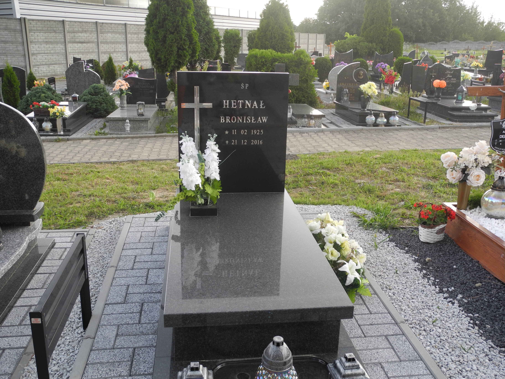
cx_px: 252
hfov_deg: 52.6
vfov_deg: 40.7
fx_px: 511
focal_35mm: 35
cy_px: 190
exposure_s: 1/125
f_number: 3.2
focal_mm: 7.4
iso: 100
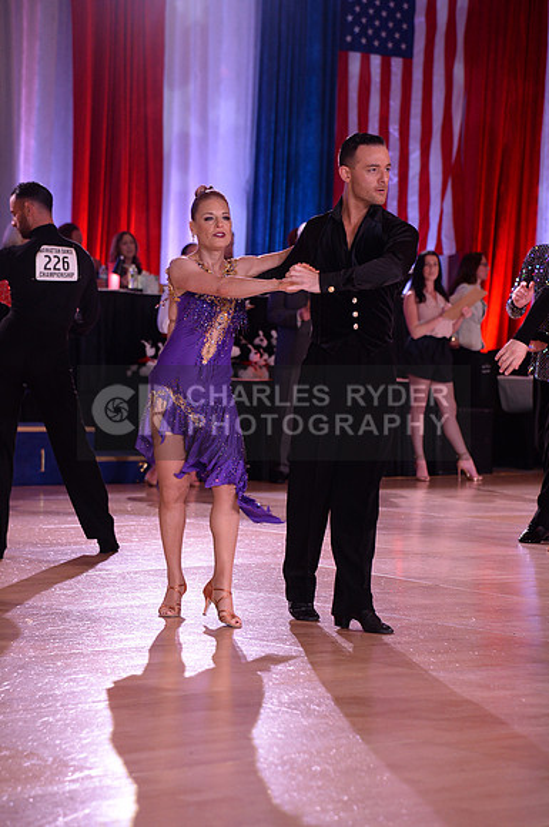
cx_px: 274
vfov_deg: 17.1
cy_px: 414
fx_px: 2753
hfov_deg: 11.4
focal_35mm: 120
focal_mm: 120
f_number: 5
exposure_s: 1/250
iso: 2000
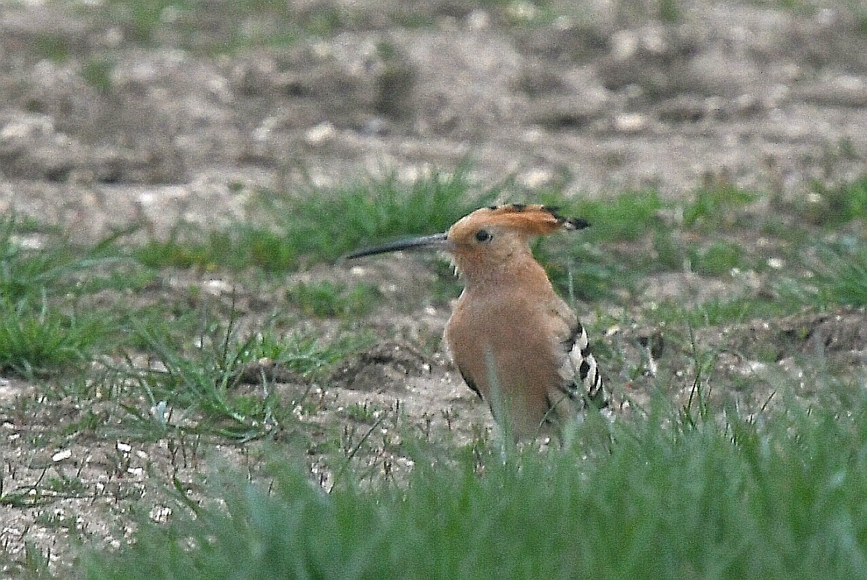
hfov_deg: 2.5
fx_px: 20248
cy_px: 290
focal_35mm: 840
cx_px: 434
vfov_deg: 1.6
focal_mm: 420
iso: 1000
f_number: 5.6
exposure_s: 1/640
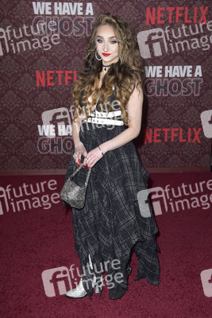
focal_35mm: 50
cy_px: 159
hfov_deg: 27.0
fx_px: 441
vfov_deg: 39.6
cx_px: 106
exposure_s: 1/250
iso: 400
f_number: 6.3
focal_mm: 50
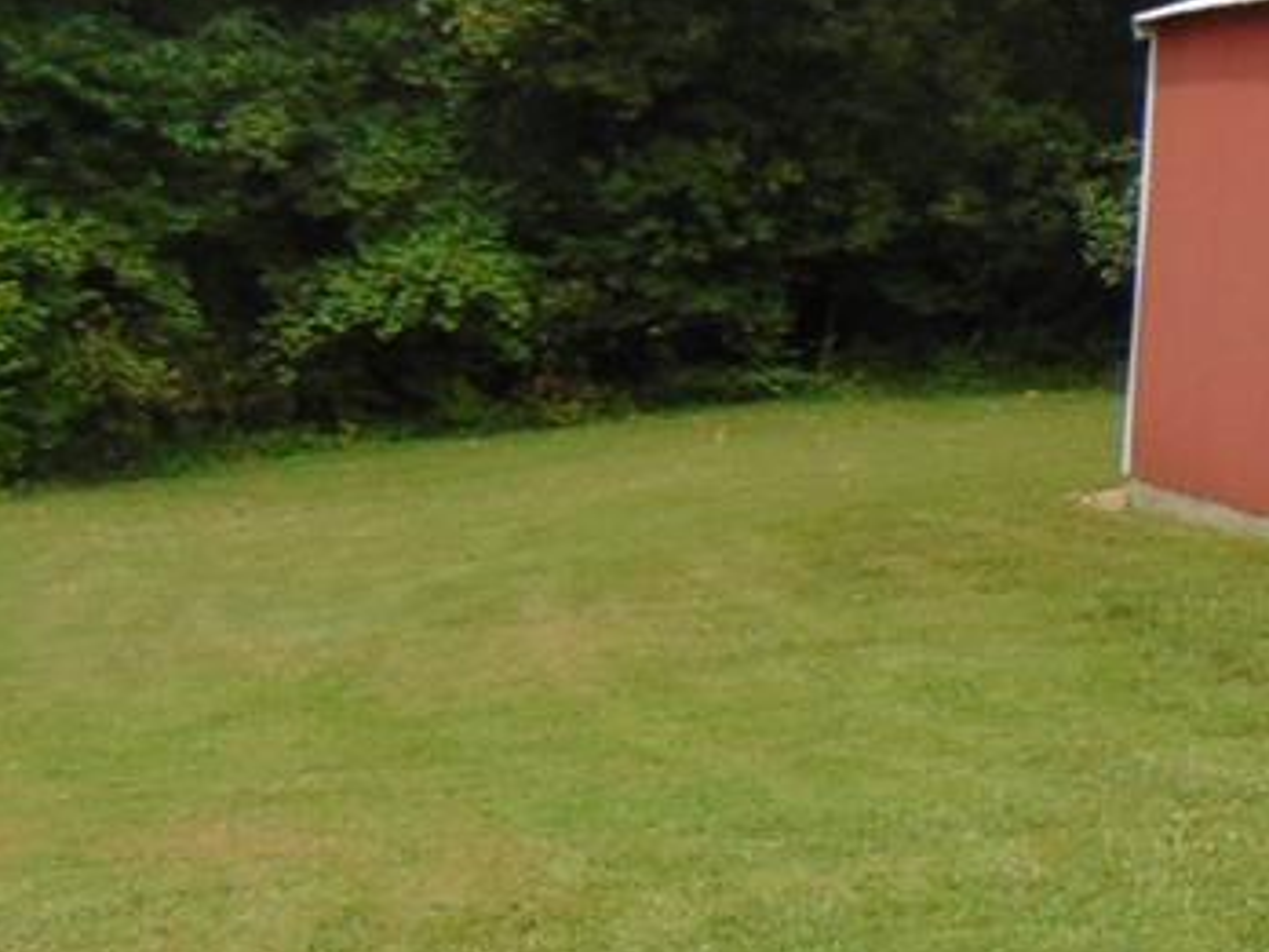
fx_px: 4216
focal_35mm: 115
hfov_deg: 15.7
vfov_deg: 12.8
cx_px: 1918
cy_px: 244
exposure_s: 1/800
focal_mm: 4.5
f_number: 3
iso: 80
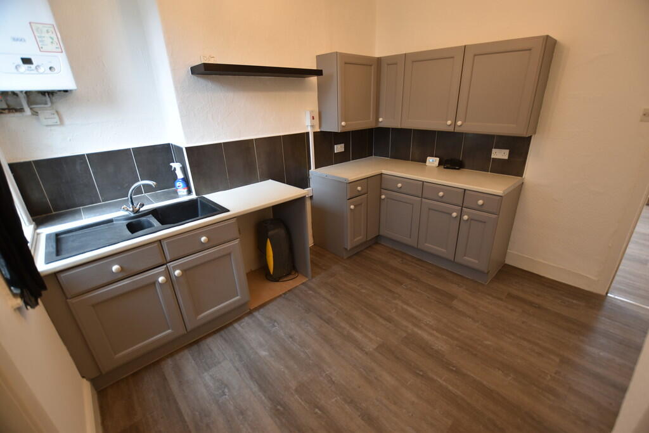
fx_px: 270
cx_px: 324
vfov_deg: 77.3
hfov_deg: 100.4
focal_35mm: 15
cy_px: 216
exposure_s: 1/8
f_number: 3.5
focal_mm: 10
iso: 100
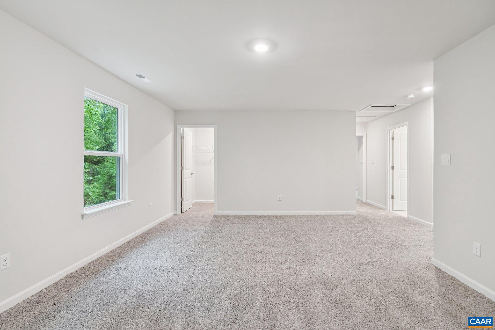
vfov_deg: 73.7
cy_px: 165
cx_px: 248
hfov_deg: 96.7
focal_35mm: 16
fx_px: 220
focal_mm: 16
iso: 400
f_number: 6.3
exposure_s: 1/6
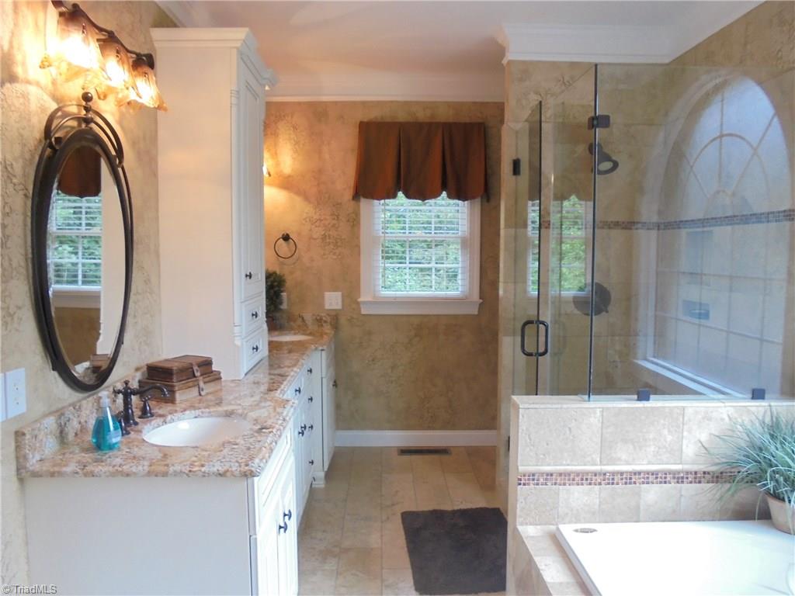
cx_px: 398
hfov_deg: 67.3
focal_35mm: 26
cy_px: 298
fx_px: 597
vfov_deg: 53.1
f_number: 3.5
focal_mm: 4.6
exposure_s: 1/30
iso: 250
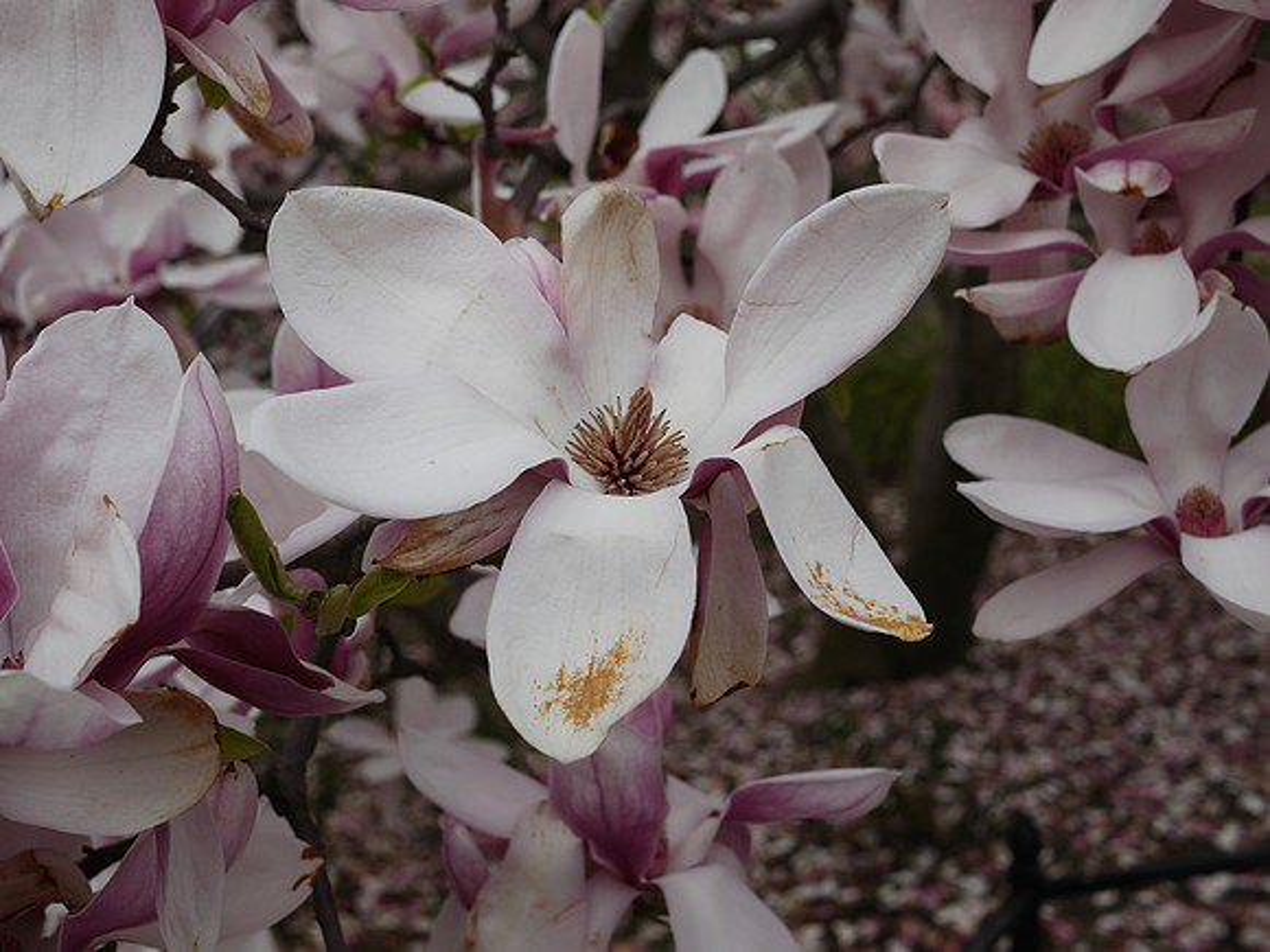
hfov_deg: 46.8
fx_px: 1468
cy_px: 476
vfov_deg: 36.0
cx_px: 635
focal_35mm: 40
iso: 100
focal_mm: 20
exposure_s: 1/400
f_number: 5
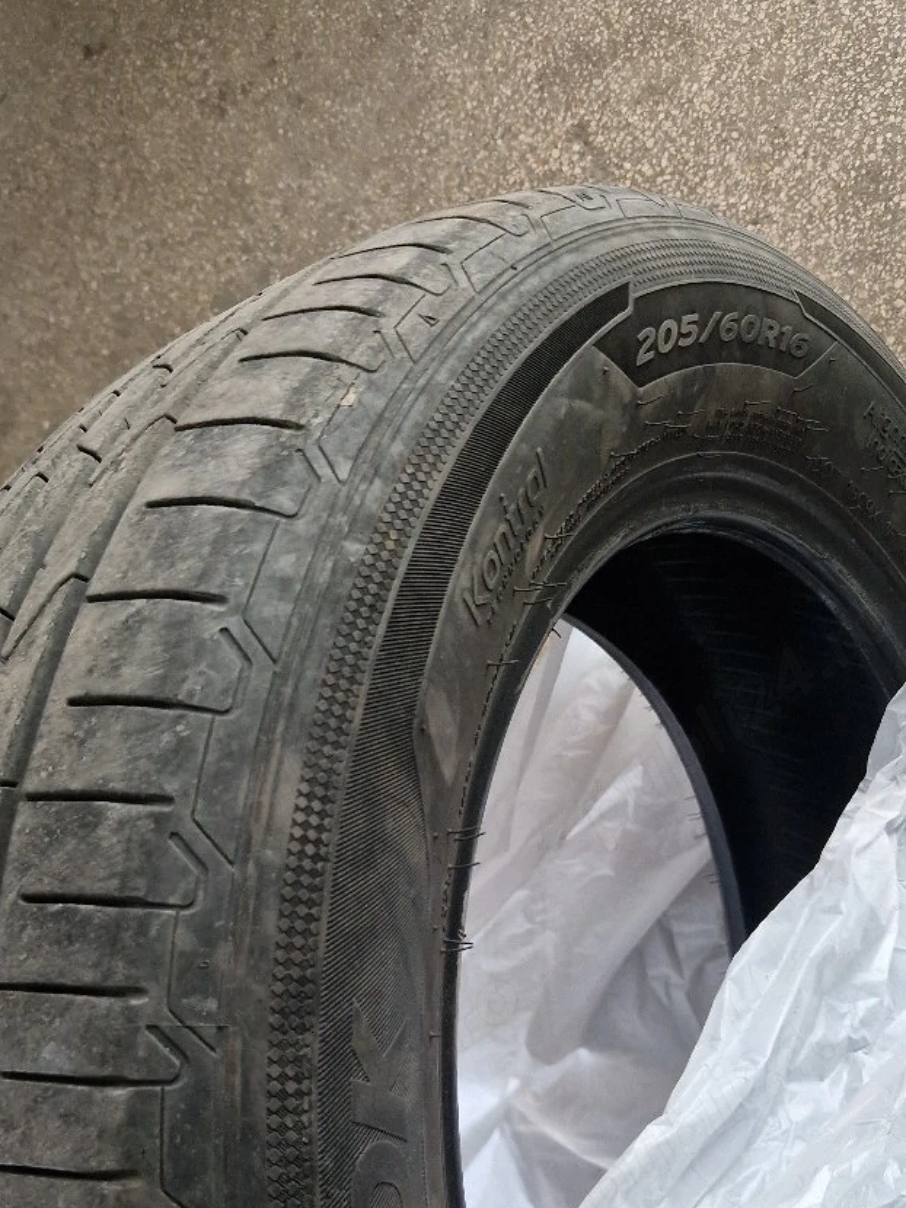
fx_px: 1291
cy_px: 774
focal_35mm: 37
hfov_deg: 38.7
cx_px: 457
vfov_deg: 49.5
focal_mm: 5.4
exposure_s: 1/100
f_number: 1.8
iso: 125
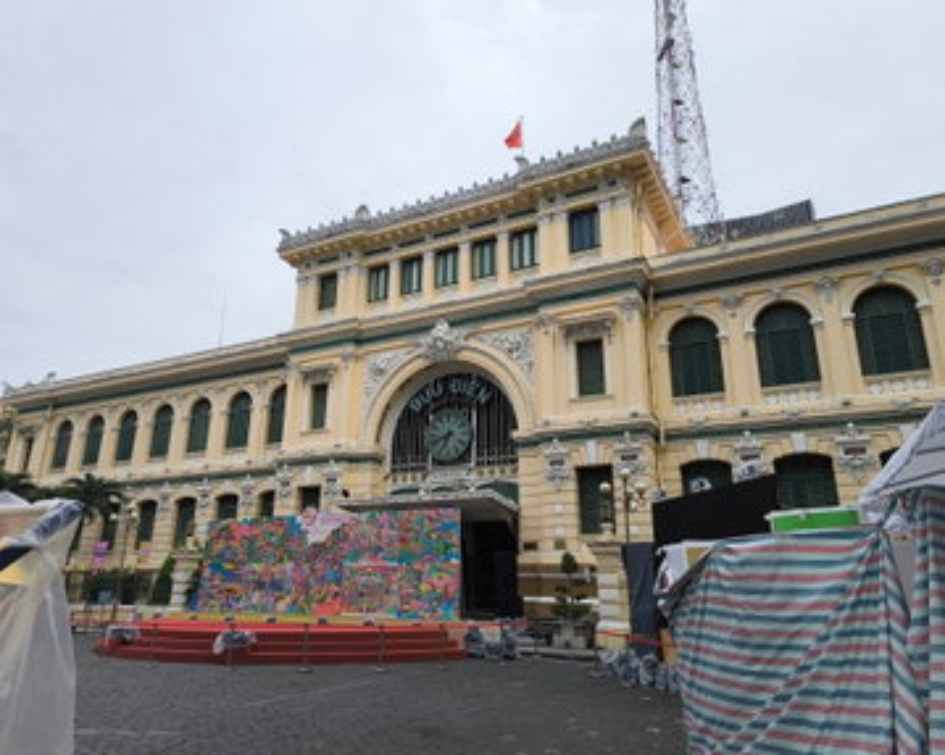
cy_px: 389
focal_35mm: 25
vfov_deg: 56.8
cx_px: 440
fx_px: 699
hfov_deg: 68.0
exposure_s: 1/333
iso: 80
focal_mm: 5.35
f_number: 1.77
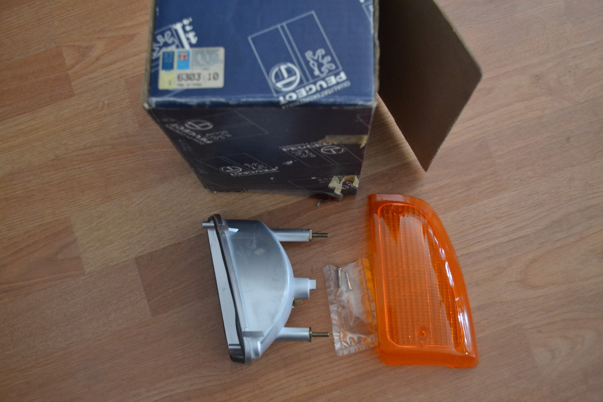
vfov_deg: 36.9
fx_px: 603
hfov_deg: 53.1
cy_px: 201
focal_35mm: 36
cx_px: 302
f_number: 4
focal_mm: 24
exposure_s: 1/60
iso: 1600
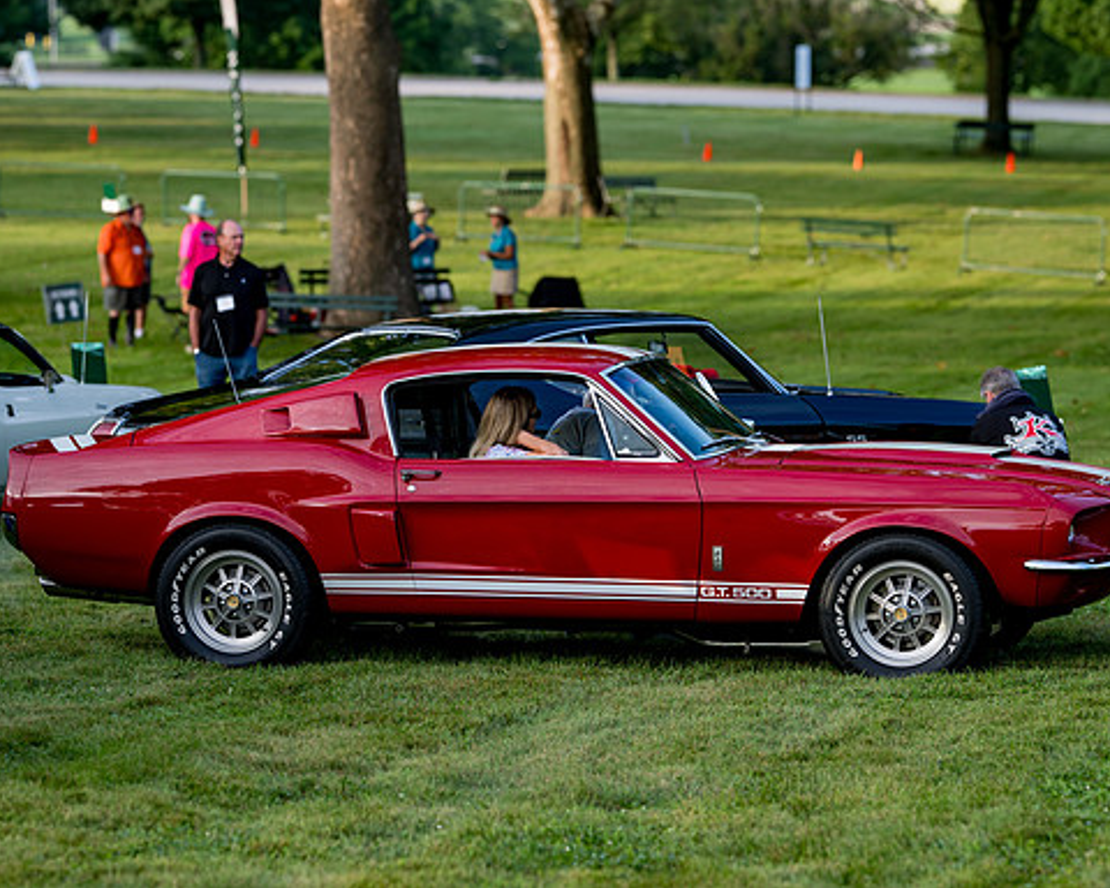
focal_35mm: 153
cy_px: 443
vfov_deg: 10.1
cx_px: 550
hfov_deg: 12.6
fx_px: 5026
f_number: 3.2
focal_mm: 135
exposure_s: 1/500
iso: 250
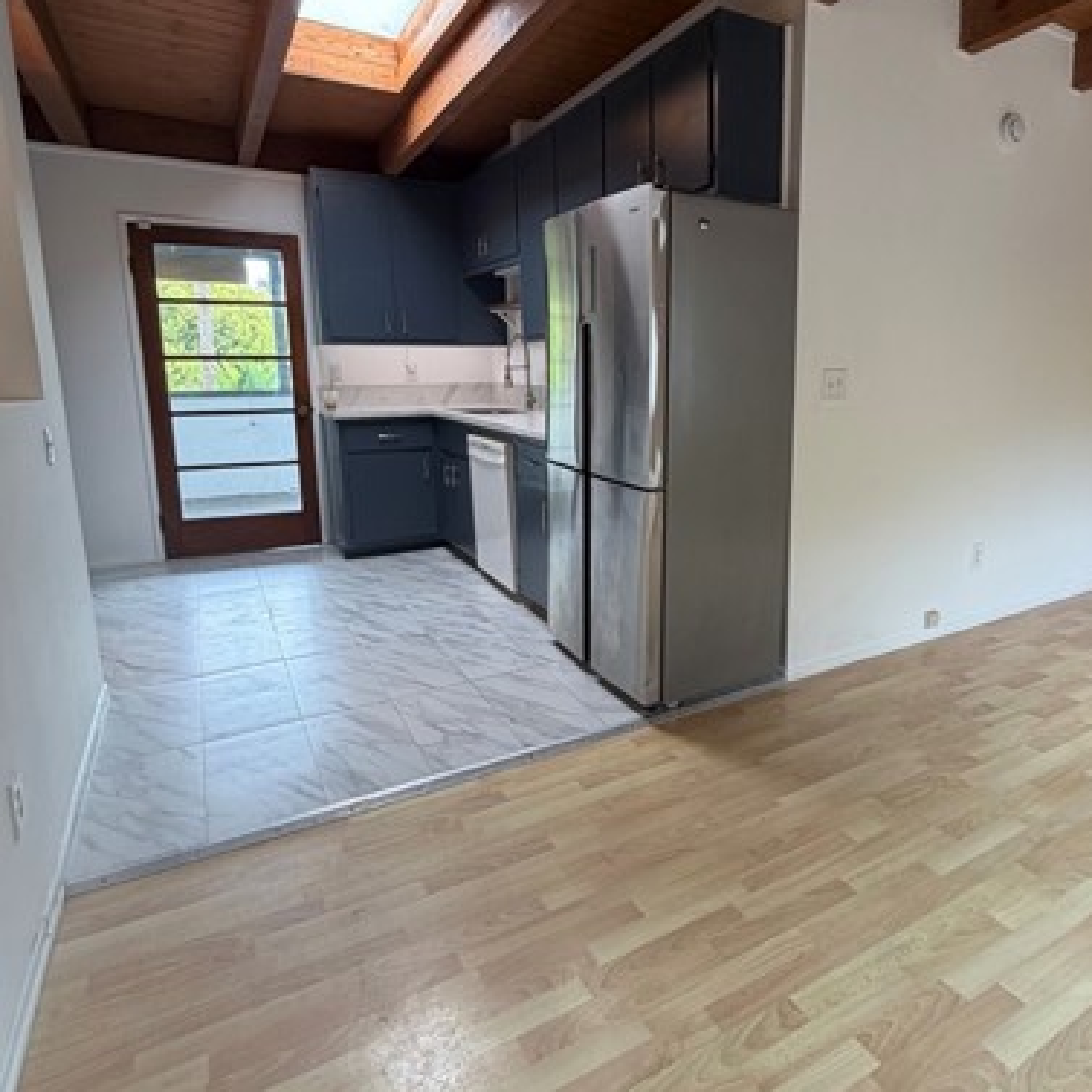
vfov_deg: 72.0
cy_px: 492
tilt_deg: -10.0
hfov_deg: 71.5
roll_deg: +0.0
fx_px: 749
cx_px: 649
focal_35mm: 21
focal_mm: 2.22
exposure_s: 1/120
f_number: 2.2
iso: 160
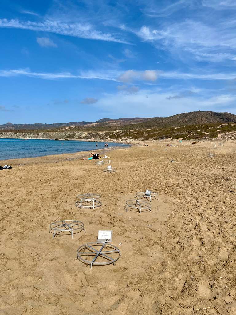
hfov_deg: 53.1
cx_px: 118
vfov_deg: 67.3
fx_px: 236
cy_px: 158
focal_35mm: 26
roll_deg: -1.3
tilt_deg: -4.4
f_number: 1.6
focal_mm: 5.1
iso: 50
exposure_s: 1/5319
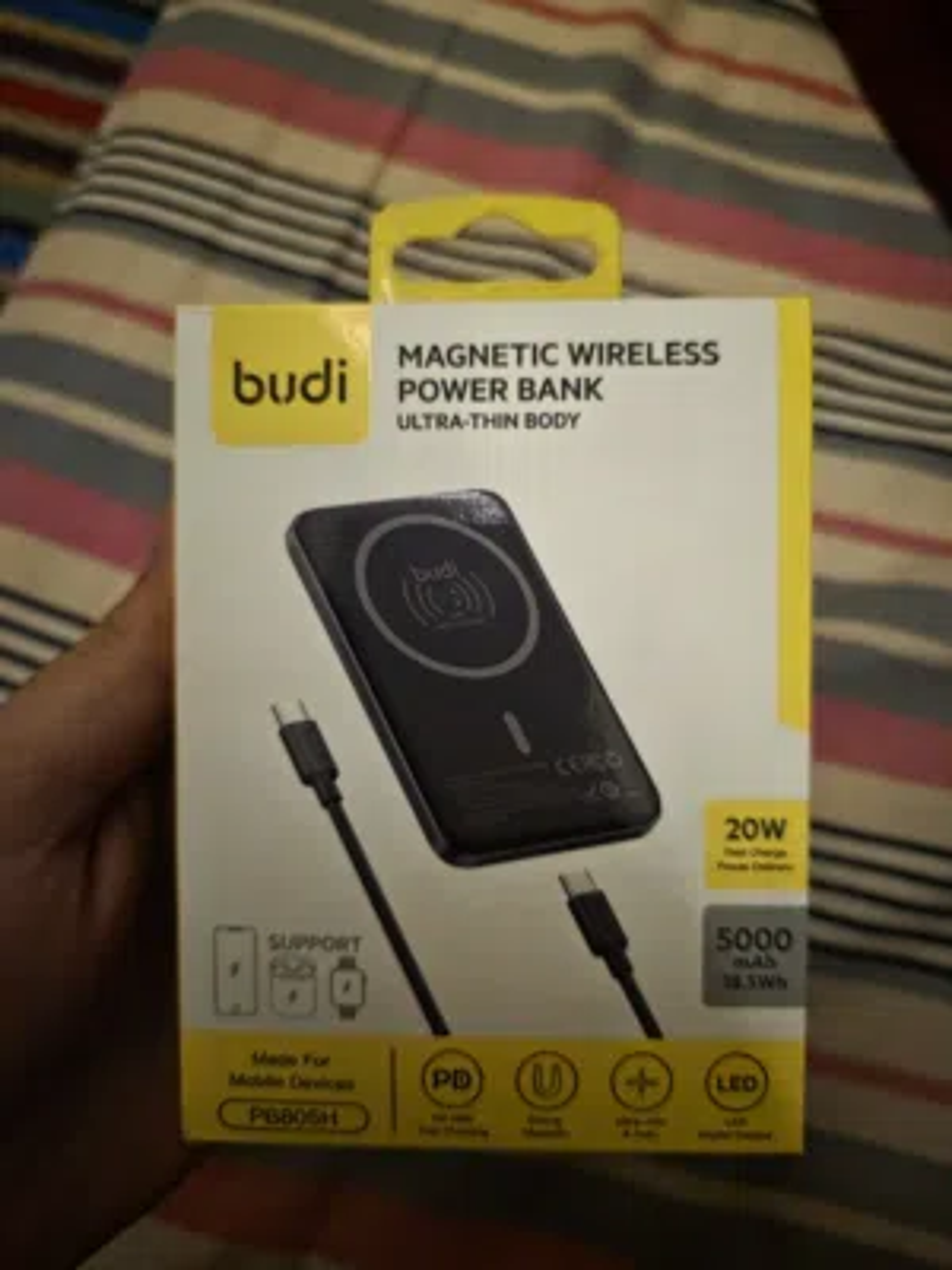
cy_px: 635
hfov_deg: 58.9
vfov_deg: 73.9
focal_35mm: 23
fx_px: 843
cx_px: 476
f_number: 1.7
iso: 2000
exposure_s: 1/20.8
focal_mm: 6.3
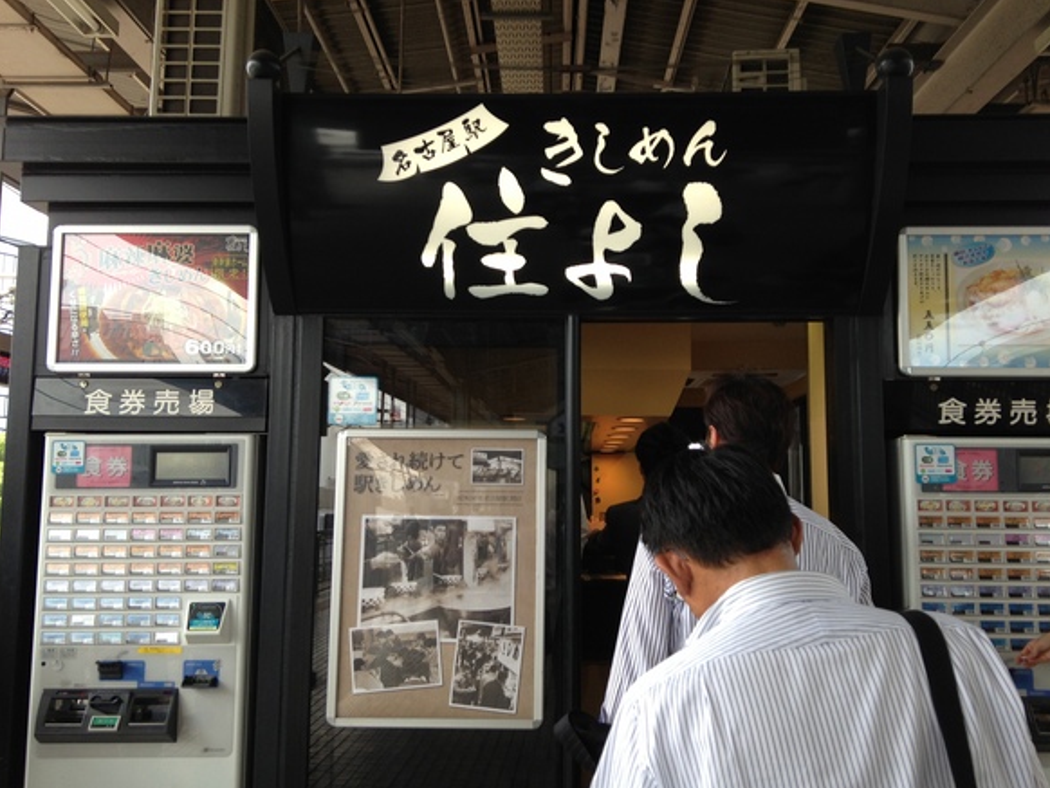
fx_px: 1032
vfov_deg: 41.8
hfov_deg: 53.9
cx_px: 539
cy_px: 399
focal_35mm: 34
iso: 50
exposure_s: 1/156
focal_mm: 4.13
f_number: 2.4
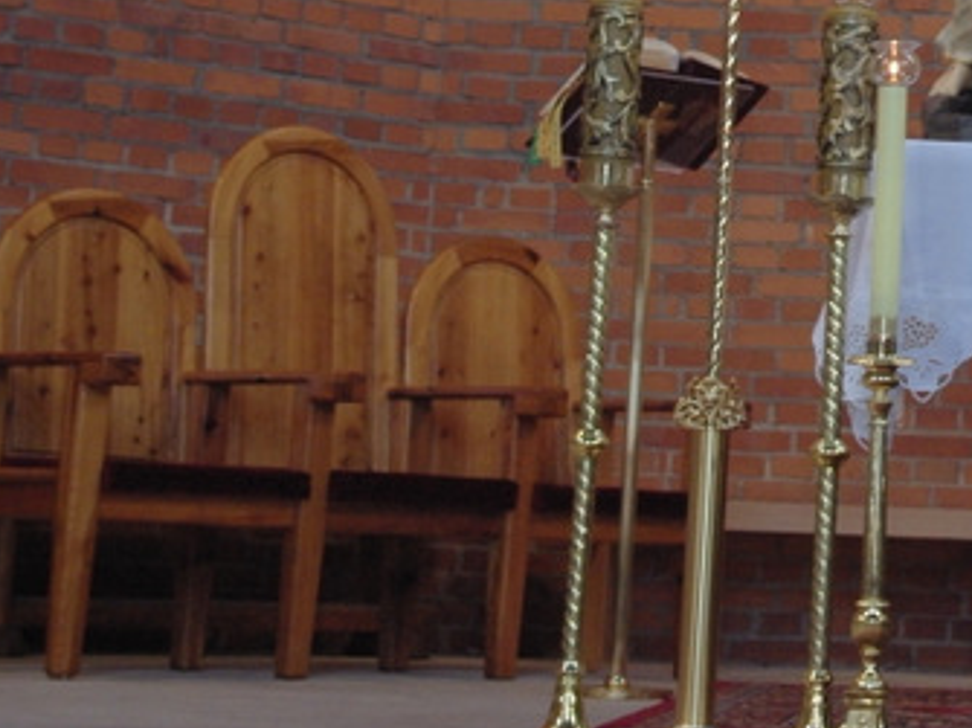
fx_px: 3677
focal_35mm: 131
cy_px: -15
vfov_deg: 11.2
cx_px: 1091
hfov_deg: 14.7
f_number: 4.5
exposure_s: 1/30
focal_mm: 38
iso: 1100
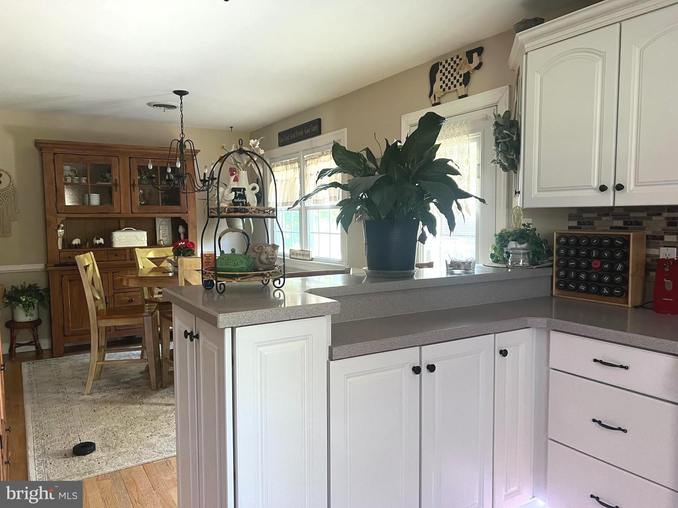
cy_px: 254
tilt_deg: -4.1
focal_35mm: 26
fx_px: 509
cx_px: 339
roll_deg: +0.8
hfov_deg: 67.3
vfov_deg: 53.1
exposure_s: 1/51
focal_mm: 5.7
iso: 250
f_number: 1.5
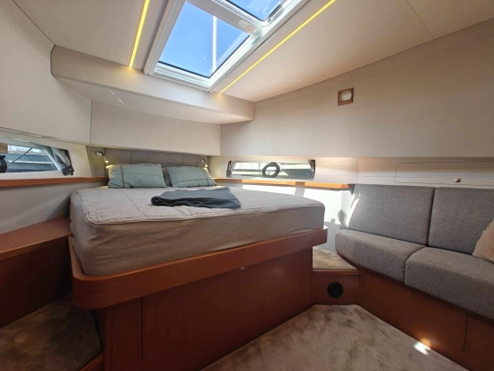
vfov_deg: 85.7
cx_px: 247
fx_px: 200
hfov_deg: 102.0
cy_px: 186
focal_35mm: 14
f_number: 2.2
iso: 64
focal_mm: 2.62
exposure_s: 1/50
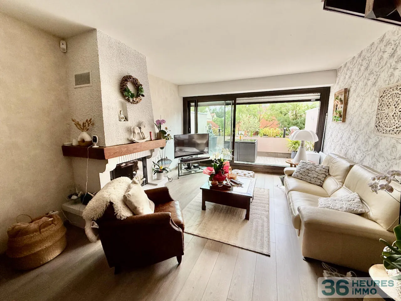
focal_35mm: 14
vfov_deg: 85.7
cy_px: 150
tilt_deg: -9.9
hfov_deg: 102.1
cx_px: 200
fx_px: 162
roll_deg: +0.8
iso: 64
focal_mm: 2.22
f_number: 2.2
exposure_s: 1/168
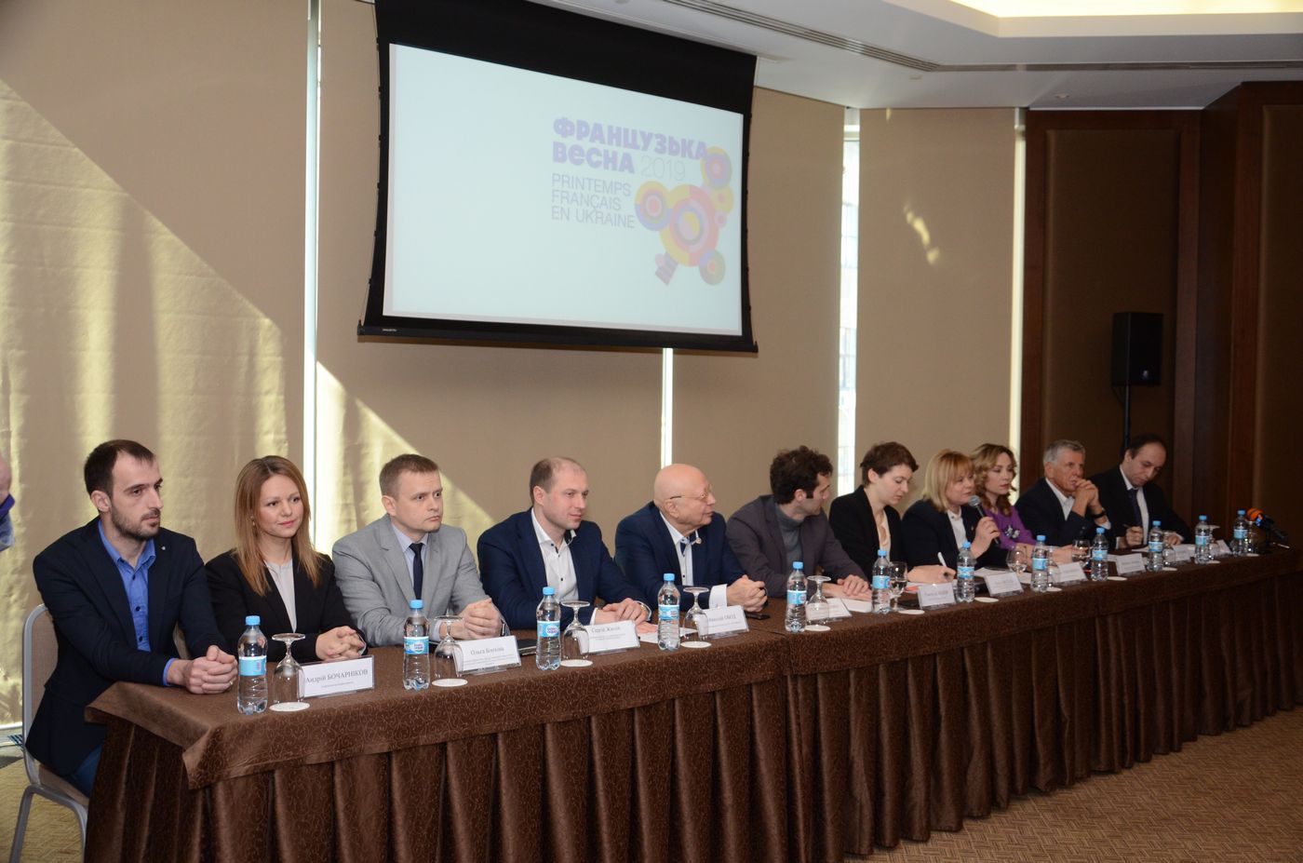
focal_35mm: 36
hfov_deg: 53.2
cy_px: 432
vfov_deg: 36.7
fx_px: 1300
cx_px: 652
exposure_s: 1/200
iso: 1000
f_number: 3.8
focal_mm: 24
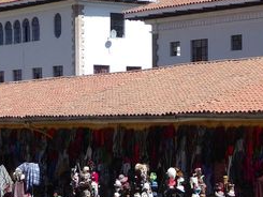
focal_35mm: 150
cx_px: 224
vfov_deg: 9.9
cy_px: 137
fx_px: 1140
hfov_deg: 13.1
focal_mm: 7.8
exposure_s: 1/640
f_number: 3.9
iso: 80
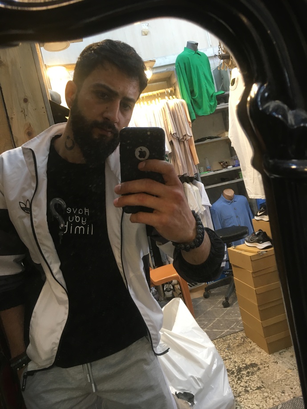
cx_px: 154
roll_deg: +13.9
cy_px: 204
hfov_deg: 48.2
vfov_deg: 61.7
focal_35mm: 29
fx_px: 343
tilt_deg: -19.1
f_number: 2.2
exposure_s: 1/33
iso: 100
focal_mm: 4.15
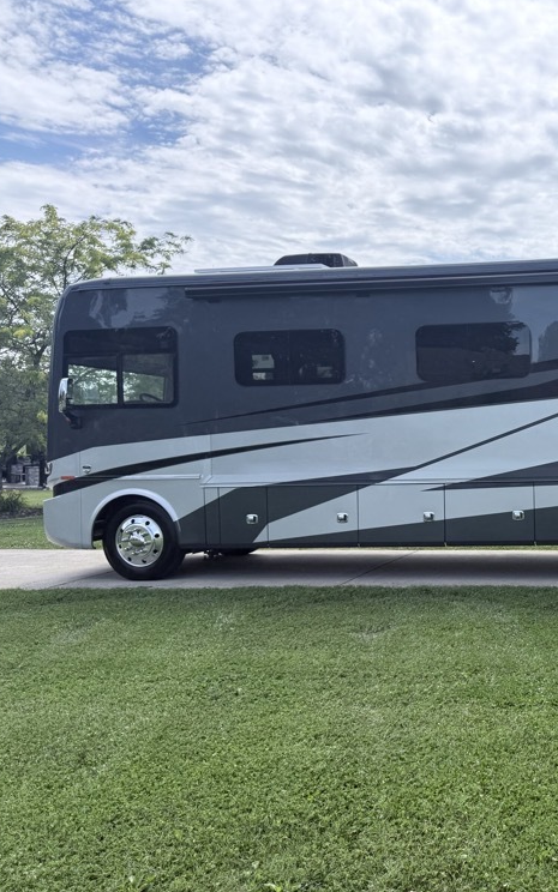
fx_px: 852
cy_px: 457
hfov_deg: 33.2
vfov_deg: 55.3
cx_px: 558
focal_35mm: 35
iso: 100
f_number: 1.78
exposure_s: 1/4975
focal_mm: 6.76
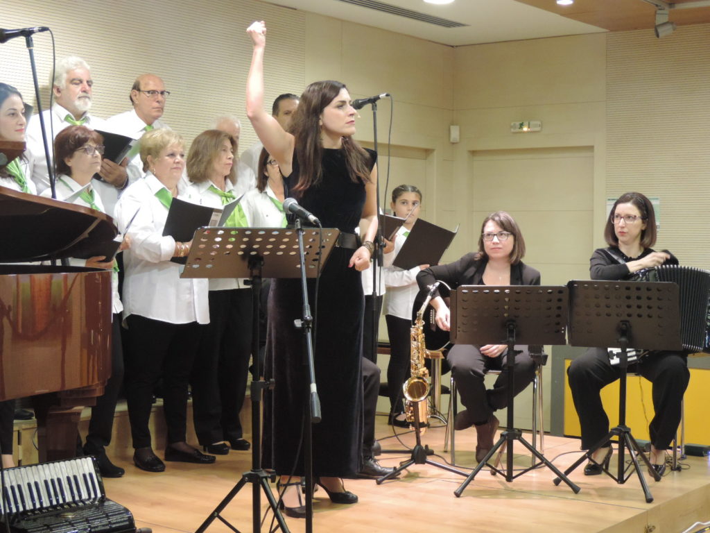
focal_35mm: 60
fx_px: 1231
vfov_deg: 24.4
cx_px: 355
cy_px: 266
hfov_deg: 32.2
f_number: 3.7
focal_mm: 10.7
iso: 800
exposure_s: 1/15
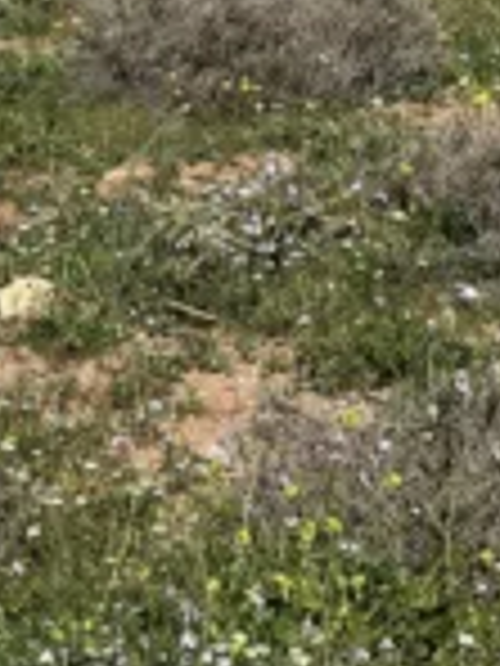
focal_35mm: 208
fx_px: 4006
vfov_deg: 9.4
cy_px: -180
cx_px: 212
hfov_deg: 7.1
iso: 32
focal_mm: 9
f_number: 2.8
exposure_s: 1/986
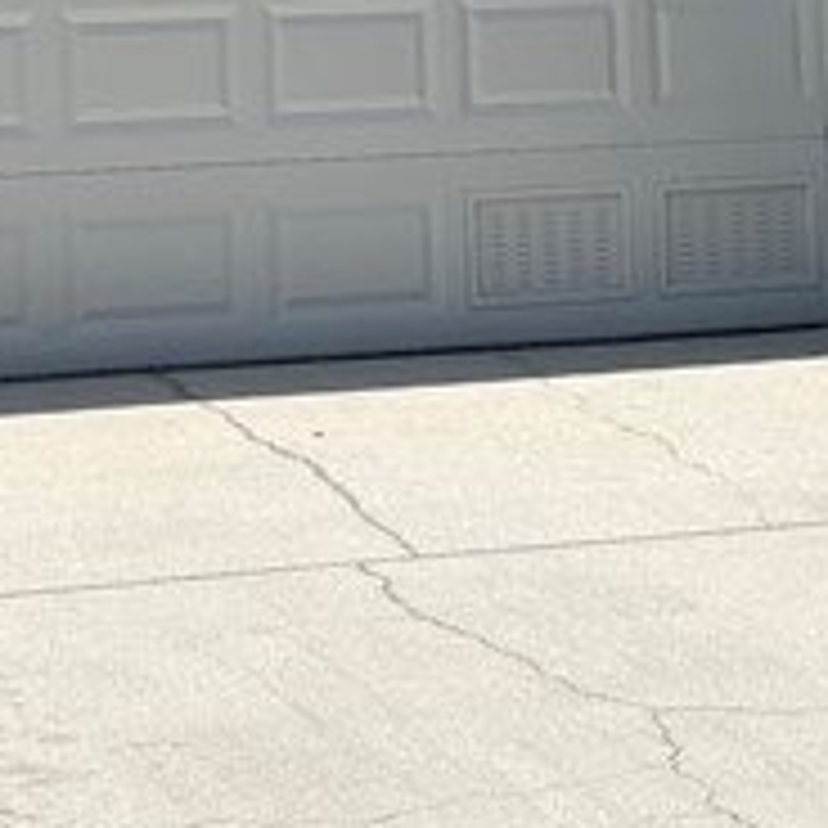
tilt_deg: +6.0
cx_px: 112
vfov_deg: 12.6
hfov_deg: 13.5
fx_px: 3464
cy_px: -594
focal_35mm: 128
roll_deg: +1.1
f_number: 1.6
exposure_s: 1/4630
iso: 50
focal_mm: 5.96
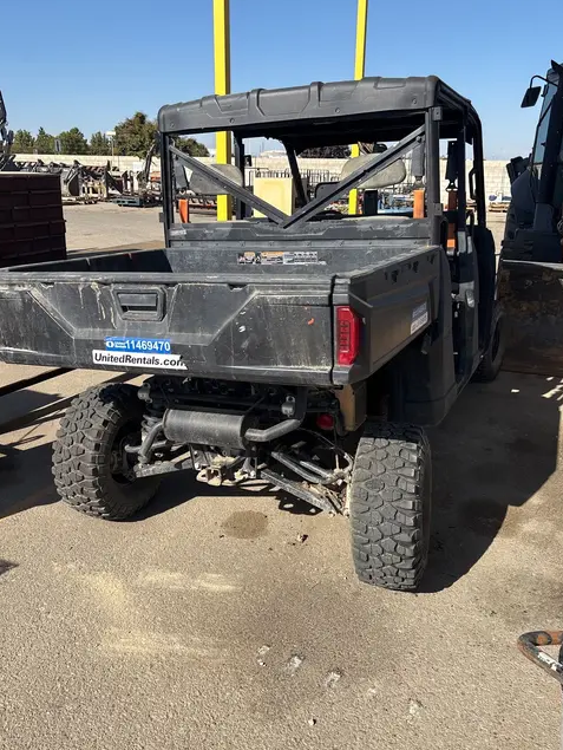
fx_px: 650
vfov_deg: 59.9
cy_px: 392
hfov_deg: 46.8
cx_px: 287
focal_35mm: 30
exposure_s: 1/2857
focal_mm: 5.96
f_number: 1.6
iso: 50
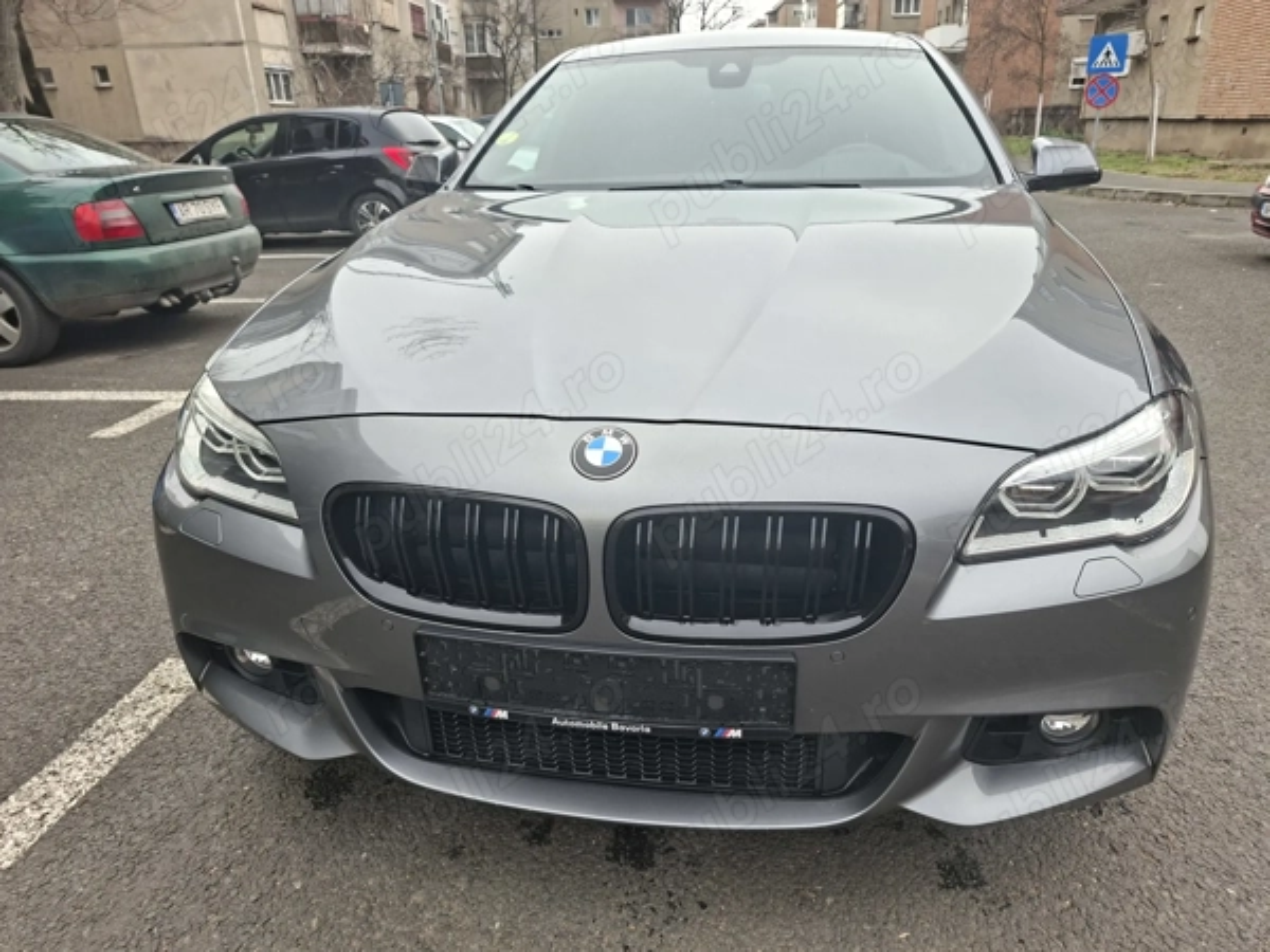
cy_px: 476
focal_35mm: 23
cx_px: 635
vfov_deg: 58.9
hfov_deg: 73.9
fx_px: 844
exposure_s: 1/336
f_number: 1.8
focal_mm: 5.54
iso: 50
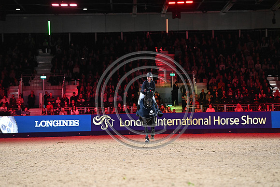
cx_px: 140
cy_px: 94
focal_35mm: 165
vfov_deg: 8.3
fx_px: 1284
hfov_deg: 12.4
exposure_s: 1/800
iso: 6400
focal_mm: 165
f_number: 4.5
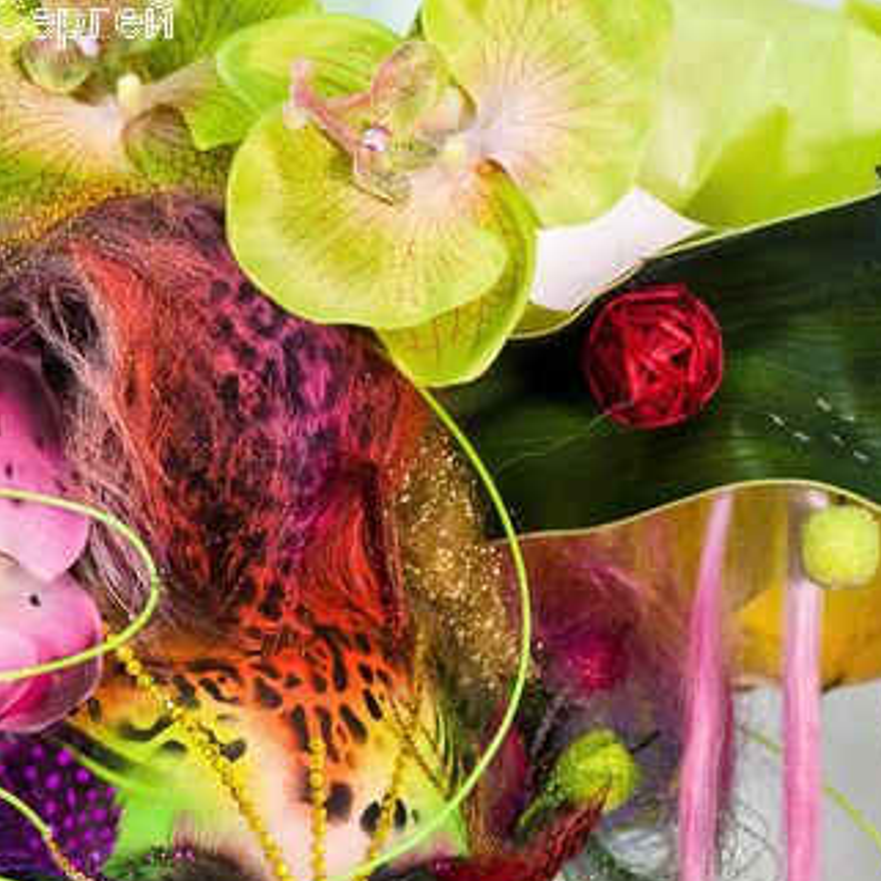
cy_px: 1188
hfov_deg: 7.0
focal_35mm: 250
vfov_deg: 6.9
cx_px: 92
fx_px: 7199
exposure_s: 1/160
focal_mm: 70
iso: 1250
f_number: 4
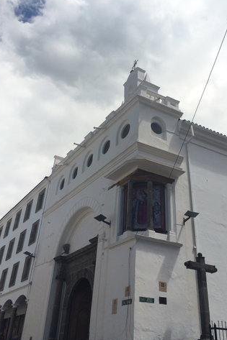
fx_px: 322
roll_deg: -0.8
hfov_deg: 38.7
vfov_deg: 55.8
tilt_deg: +30.6
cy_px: 161
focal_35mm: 34
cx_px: 133
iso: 32
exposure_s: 1/3165
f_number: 2.2
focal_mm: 4.15
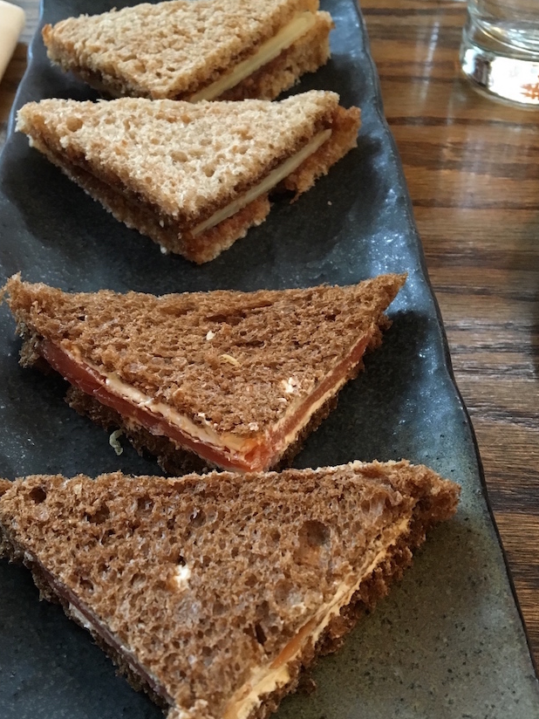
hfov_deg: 37.5
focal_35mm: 38
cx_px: 209
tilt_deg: -51.3
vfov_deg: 49.0
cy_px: 369
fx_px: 789
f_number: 2.2
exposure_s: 1/30
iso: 200
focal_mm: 4.15
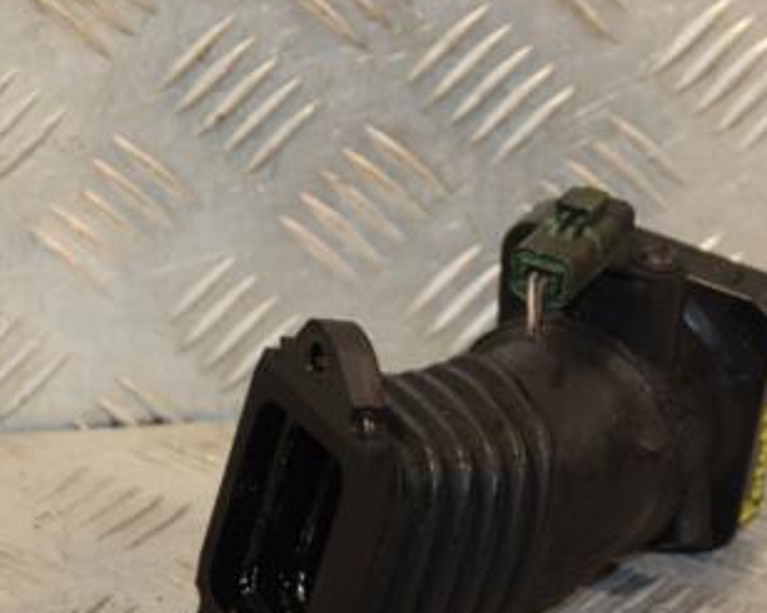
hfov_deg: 7.8
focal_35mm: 247
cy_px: 371
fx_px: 5603
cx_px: 543
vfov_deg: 6.3
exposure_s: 1/160
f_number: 5.6
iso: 800
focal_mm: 90
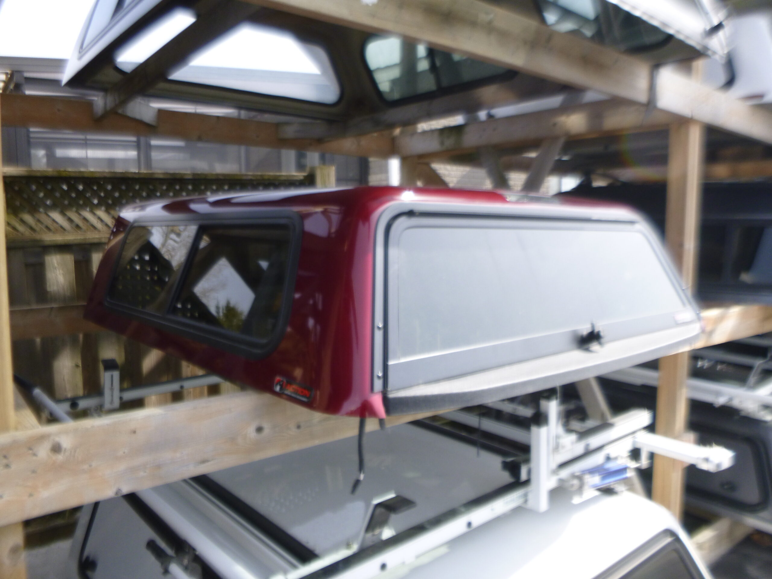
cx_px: 386
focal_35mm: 27
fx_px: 602
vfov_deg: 51.4
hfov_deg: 65.3
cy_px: 290
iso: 100
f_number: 4
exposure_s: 1/160
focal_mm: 4.8
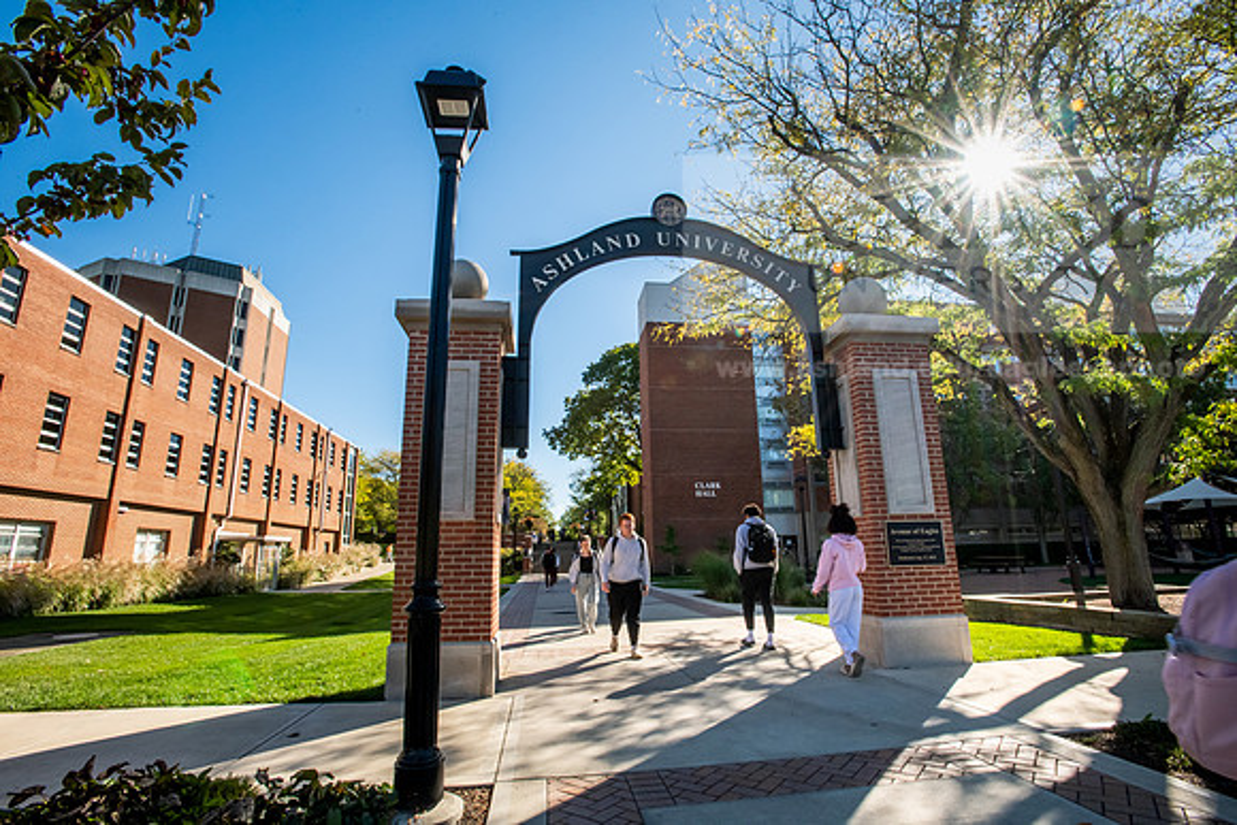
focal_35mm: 17
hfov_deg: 93.3
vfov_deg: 70.5
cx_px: 618
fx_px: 584
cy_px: 412
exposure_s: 1/160
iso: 1000
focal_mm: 17
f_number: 22
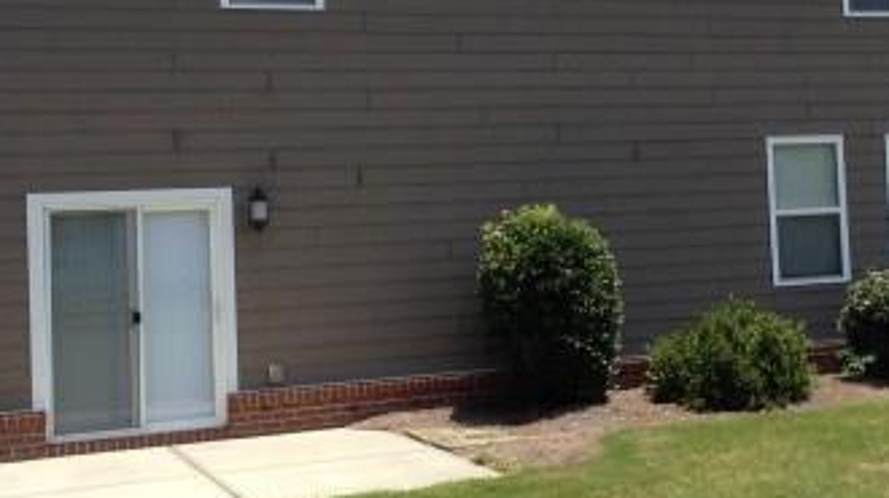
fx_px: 1649
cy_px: 162
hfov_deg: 30.0
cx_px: 586
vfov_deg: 17.1
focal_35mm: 70
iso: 25
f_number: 2.4
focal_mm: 3.3
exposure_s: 1/864
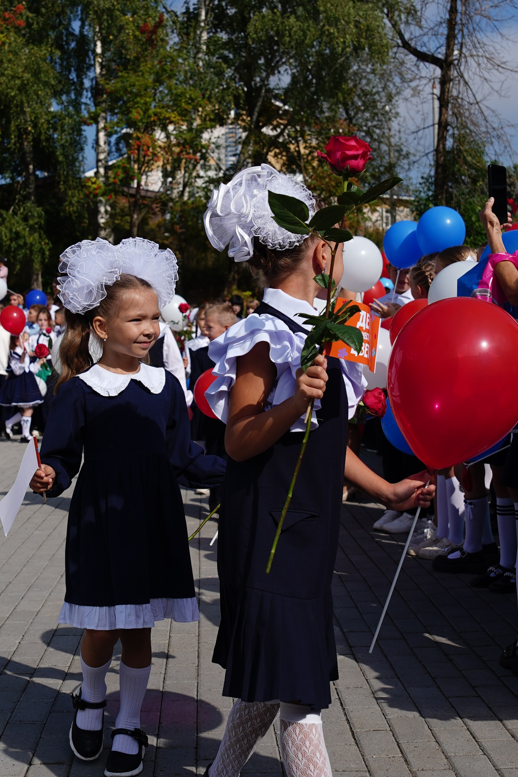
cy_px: 338
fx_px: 1165
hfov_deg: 25.1
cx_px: 266
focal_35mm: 54
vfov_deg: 36.8
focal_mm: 24
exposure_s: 1/1250
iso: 80
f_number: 4
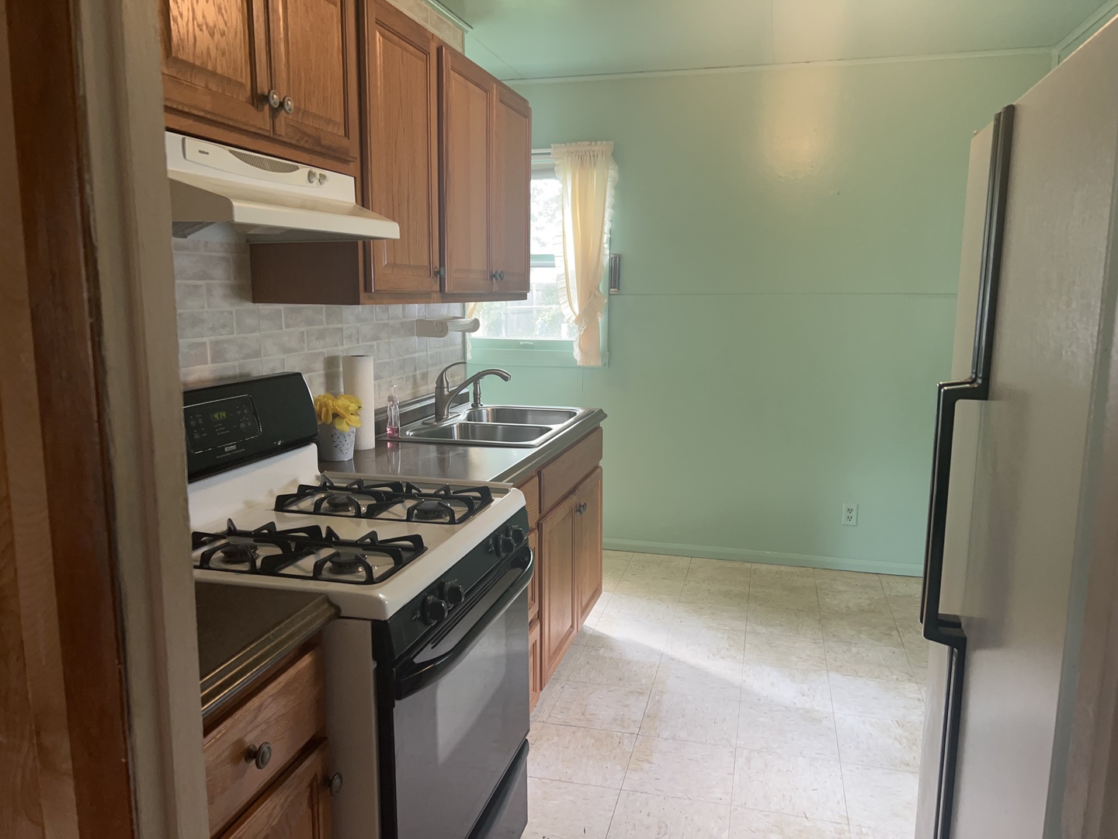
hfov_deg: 67.3
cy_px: 420
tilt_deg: -9.1
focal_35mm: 26
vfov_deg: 53.1
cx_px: 559
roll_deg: +0.1
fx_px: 840
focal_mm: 5.7
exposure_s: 1/60
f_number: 1.5
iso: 125
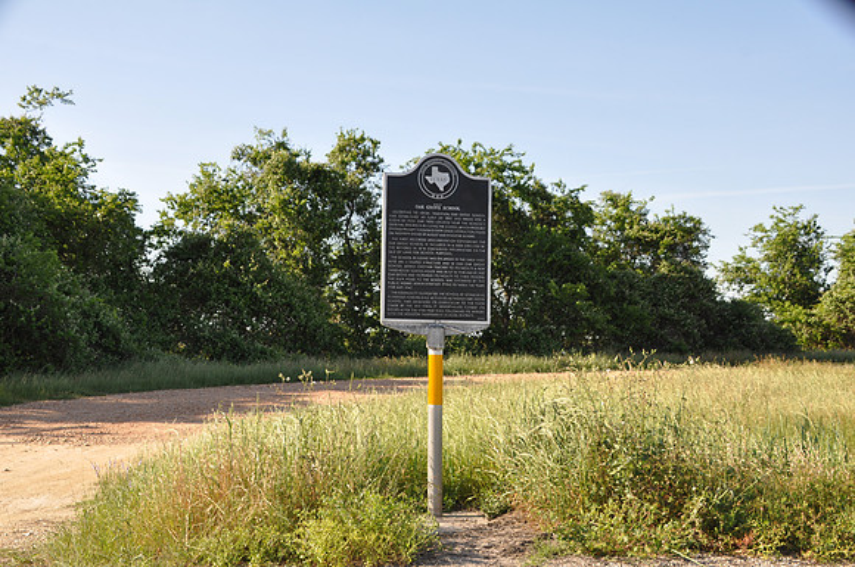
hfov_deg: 42.4
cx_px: 428
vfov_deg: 28.9
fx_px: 1103
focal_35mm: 46
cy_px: 284
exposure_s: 1/100
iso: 200
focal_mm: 31
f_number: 10
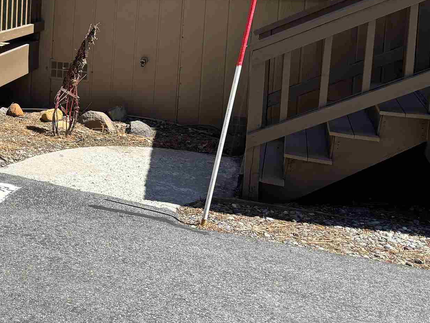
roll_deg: +0.1
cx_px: -101
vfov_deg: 21.9
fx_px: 808
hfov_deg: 26.2
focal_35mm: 65
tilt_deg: -5.6
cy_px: 18
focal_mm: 5.96
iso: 50
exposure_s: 1/1695
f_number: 1.6
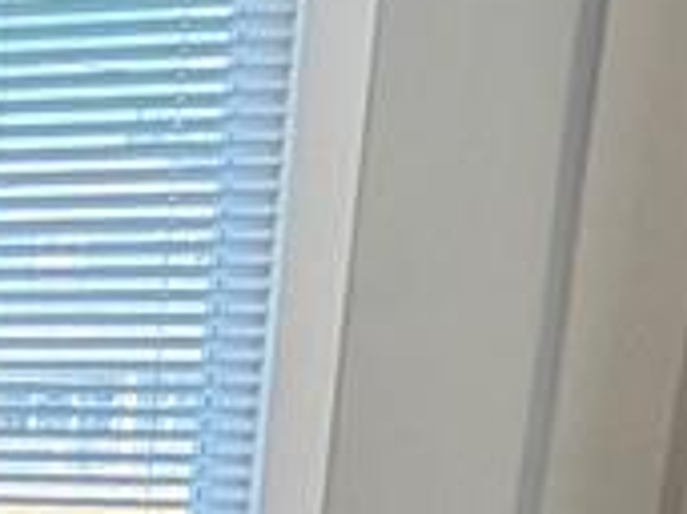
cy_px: 711
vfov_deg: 16.4
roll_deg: +1.9
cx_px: -570
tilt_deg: -13.7
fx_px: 1666
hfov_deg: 18.1
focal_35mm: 84
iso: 250
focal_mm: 2.22
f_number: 2.2
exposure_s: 1/60
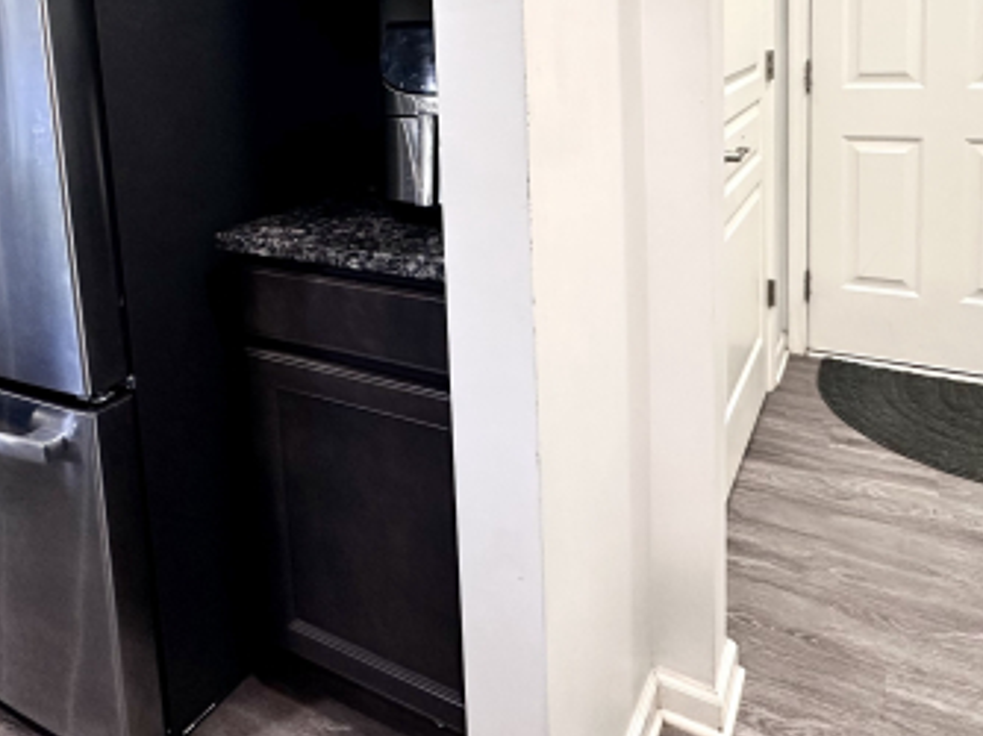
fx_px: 795
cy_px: 118
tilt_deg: -6.2
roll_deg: +2.8
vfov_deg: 46.3
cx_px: 455
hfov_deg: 63.4
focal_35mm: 28
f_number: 2.2
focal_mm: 2.22
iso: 320
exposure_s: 1/60
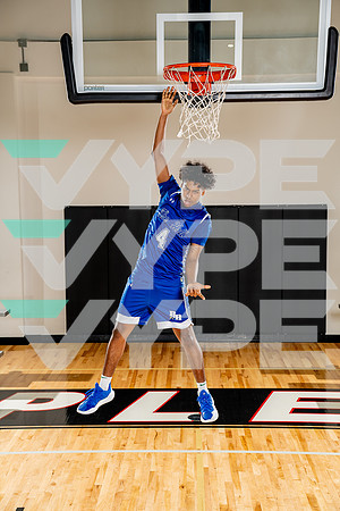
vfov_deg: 38.9
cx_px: 170
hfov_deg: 26.5
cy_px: 256
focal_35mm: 51
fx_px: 722
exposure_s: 1/250
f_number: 5
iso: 250
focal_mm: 51
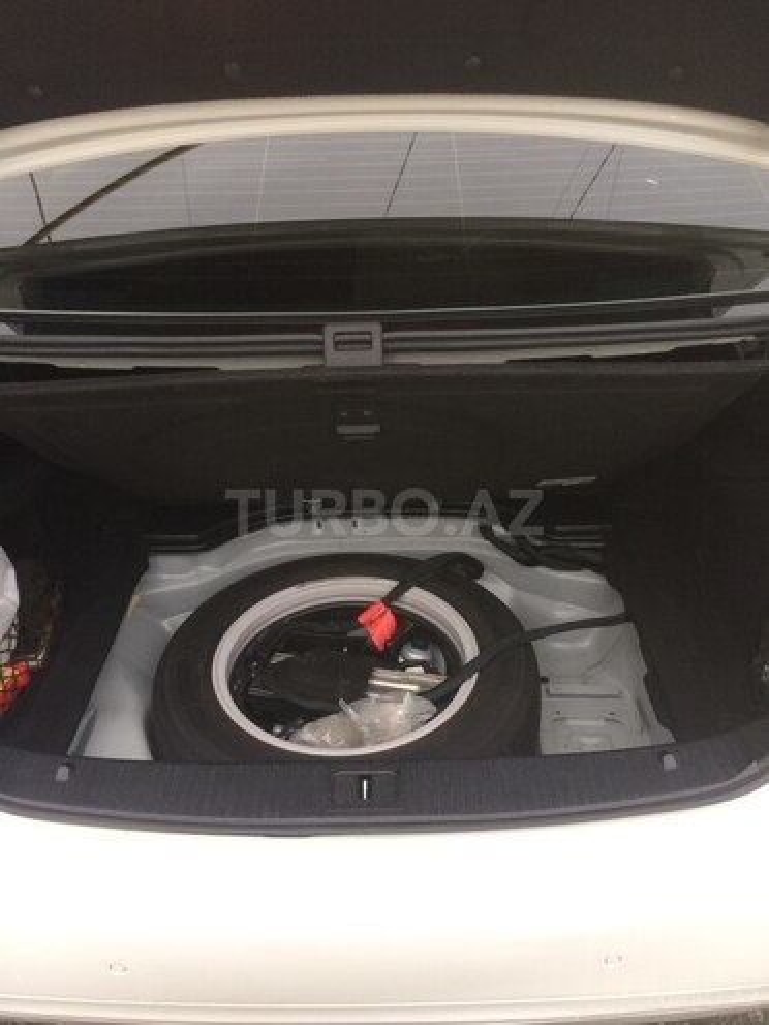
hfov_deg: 48.2
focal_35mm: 29
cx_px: 384
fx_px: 859
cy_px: 512
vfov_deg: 61.7
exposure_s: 1/33
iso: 50
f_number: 2.2
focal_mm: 4.15
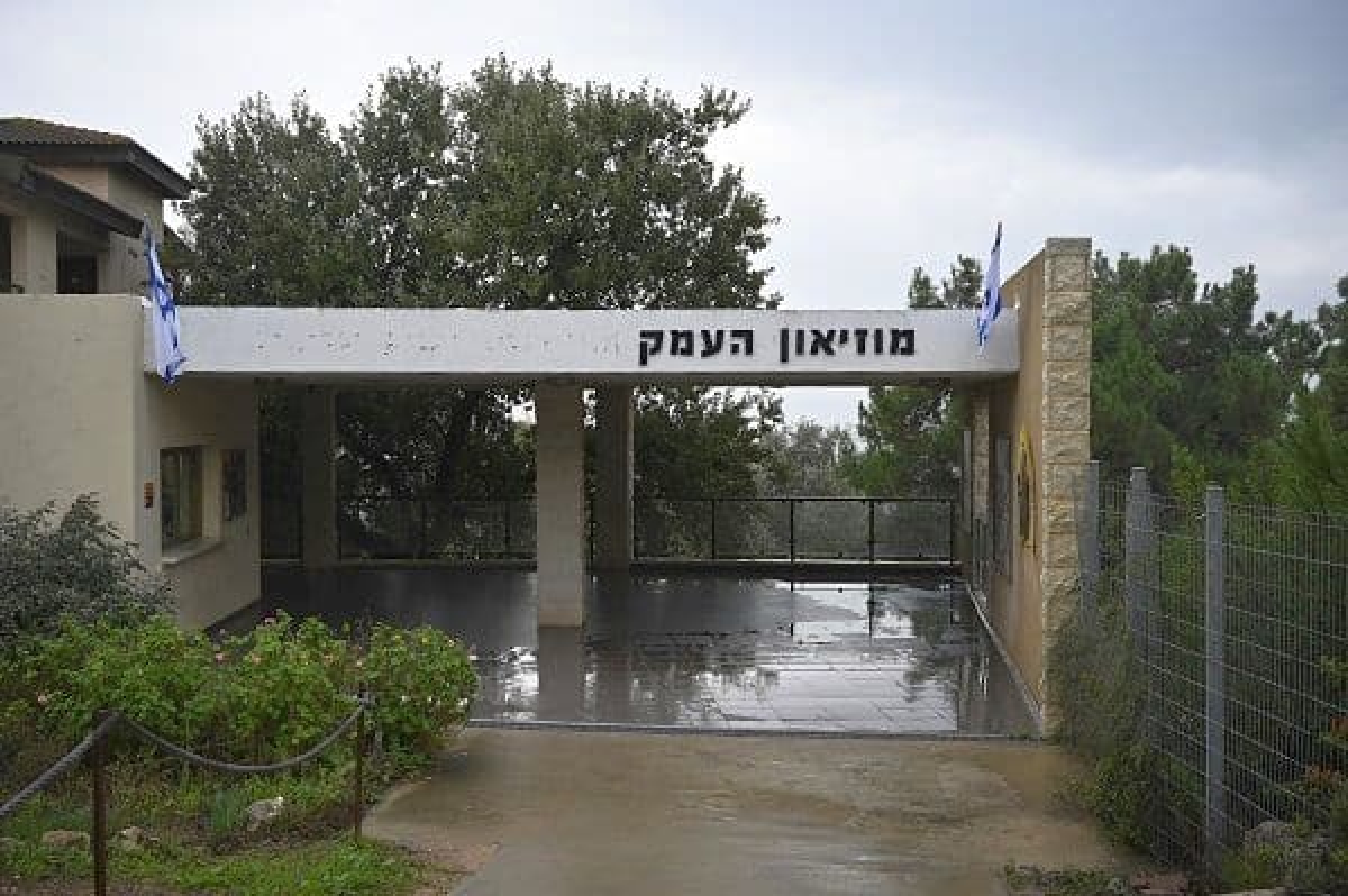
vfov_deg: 32.6
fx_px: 1534
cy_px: 448
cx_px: 674
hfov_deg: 47.4
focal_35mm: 41
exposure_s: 1/80
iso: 250
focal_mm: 41
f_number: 4.5
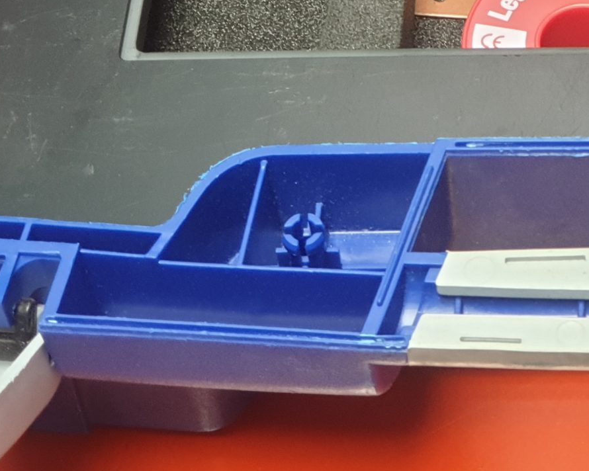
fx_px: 2545
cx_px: 650
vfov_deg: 10.4
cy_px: -130
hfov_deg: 13.0
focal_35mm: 146
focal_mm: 6
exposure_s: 1/33
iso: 200
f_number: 2.4
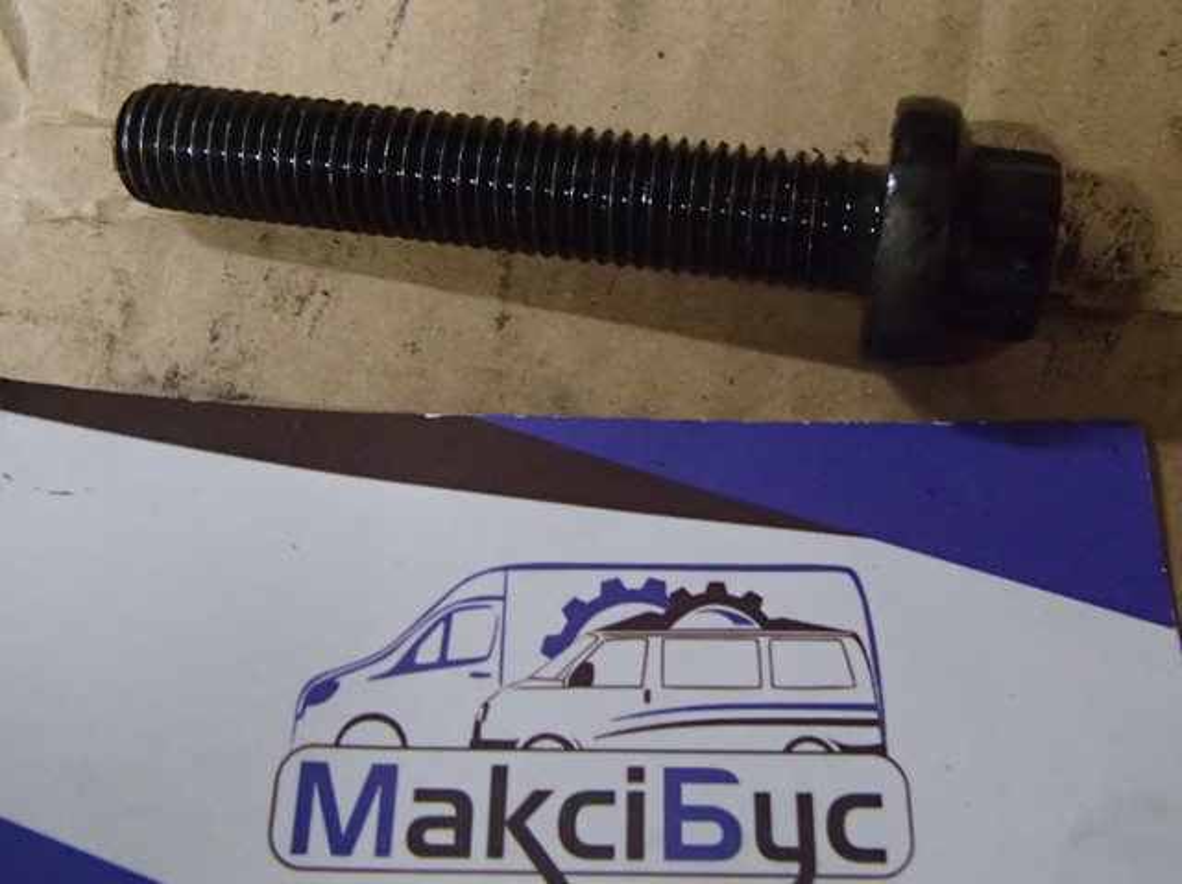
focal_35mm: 37
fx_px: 1262
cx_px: 591
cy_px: 442
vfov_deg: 38.6
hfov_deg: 50.2
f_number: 4.7
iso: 1600
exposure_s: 1/30
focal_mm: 6.64
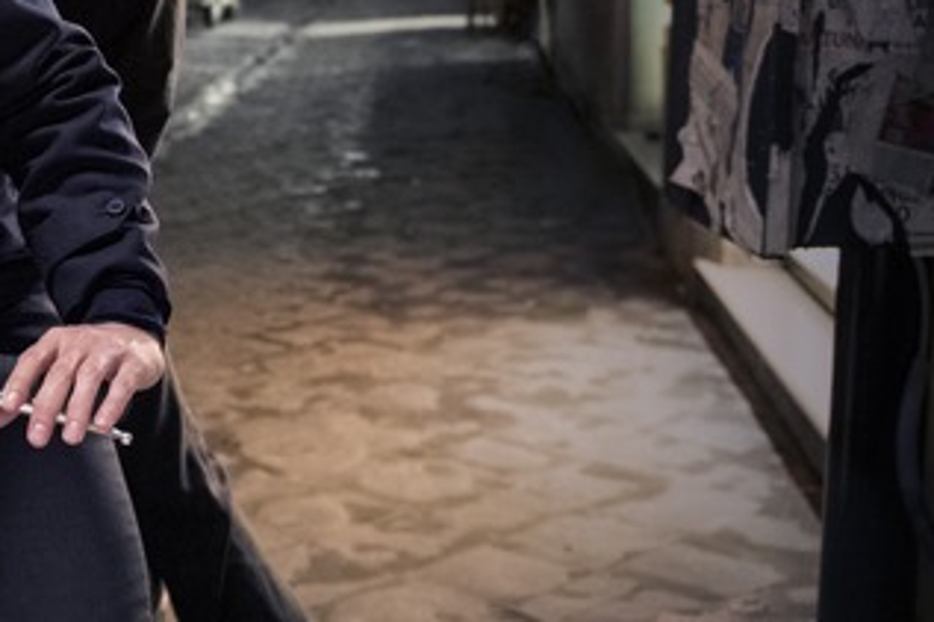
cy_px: 83
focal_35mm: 53
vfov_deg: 24.9
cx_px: -9
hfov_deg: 34.1
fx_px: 1374
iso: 3200
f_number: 2.8
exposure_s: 1/125
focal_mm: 24
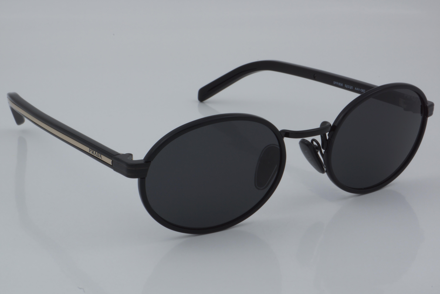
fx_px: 917
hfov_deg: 27.0
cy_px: 147
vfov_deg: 18.2
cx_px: 220
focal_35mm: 75
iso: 100
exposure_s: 1/4
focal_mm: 50
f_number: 32
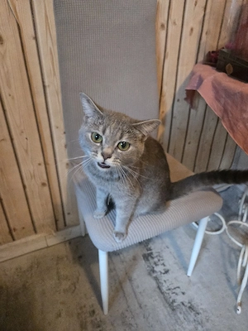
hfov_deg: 58.9
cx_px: 124
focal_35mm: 23
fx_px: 220
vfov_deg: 73.9
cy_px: 166
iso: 1600
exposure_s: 1/101
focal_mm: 5.4
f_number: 1.8
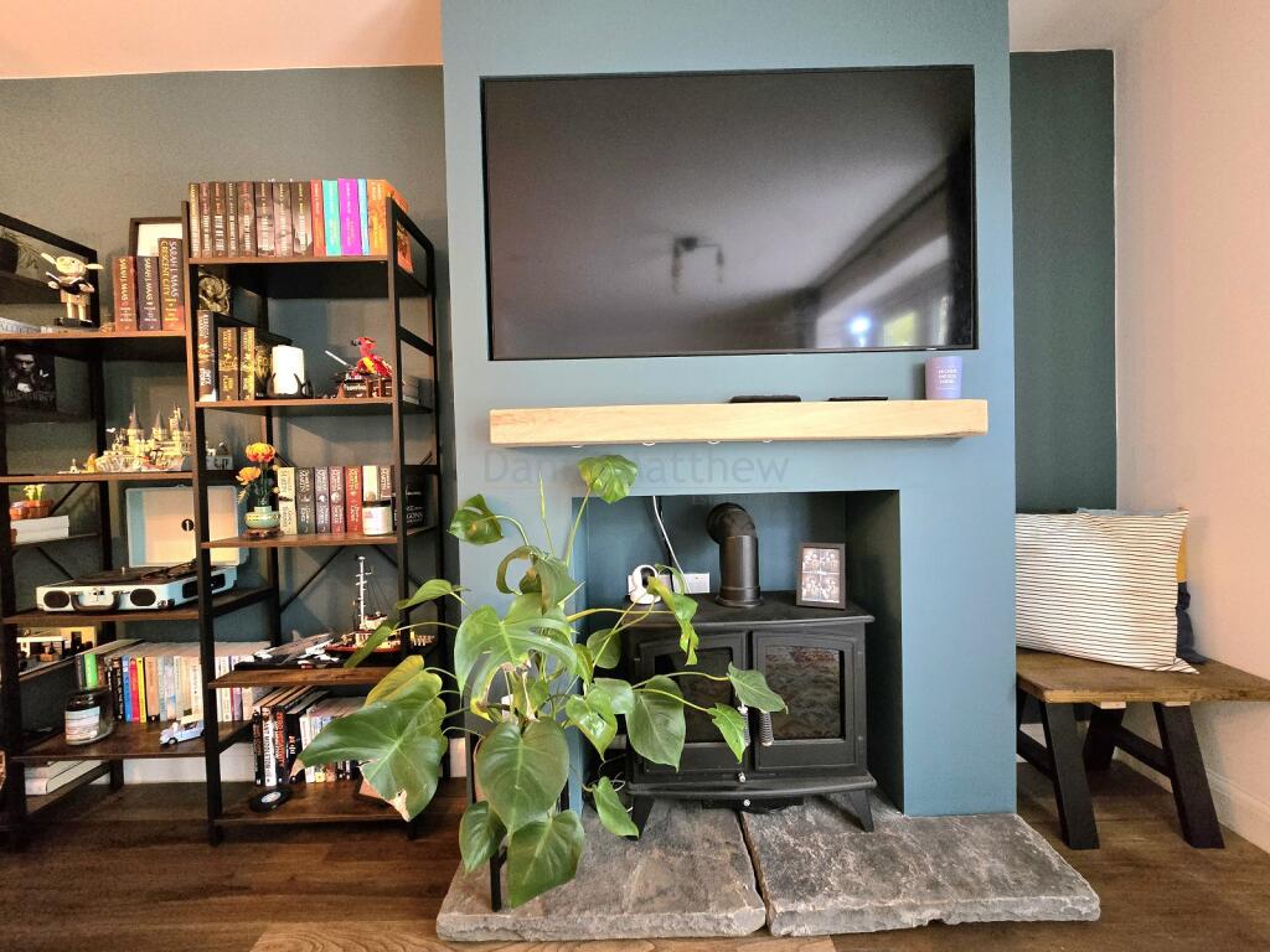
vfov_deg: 89.9
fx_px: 477
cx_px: 635
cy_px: 476
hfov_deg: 106.2
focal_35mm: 13
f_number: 2.2
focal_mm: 2.2
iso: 1250
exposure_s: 1/50.3
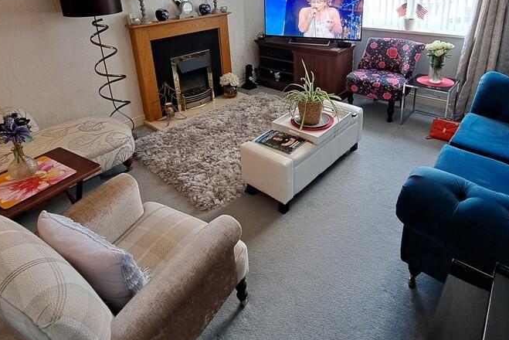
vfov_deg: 55.8
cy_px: 74
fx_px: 297
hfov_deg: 81.0
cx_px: 273
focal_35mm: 21
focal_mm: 1.74
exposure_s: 1/50
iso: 80
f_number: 2.2
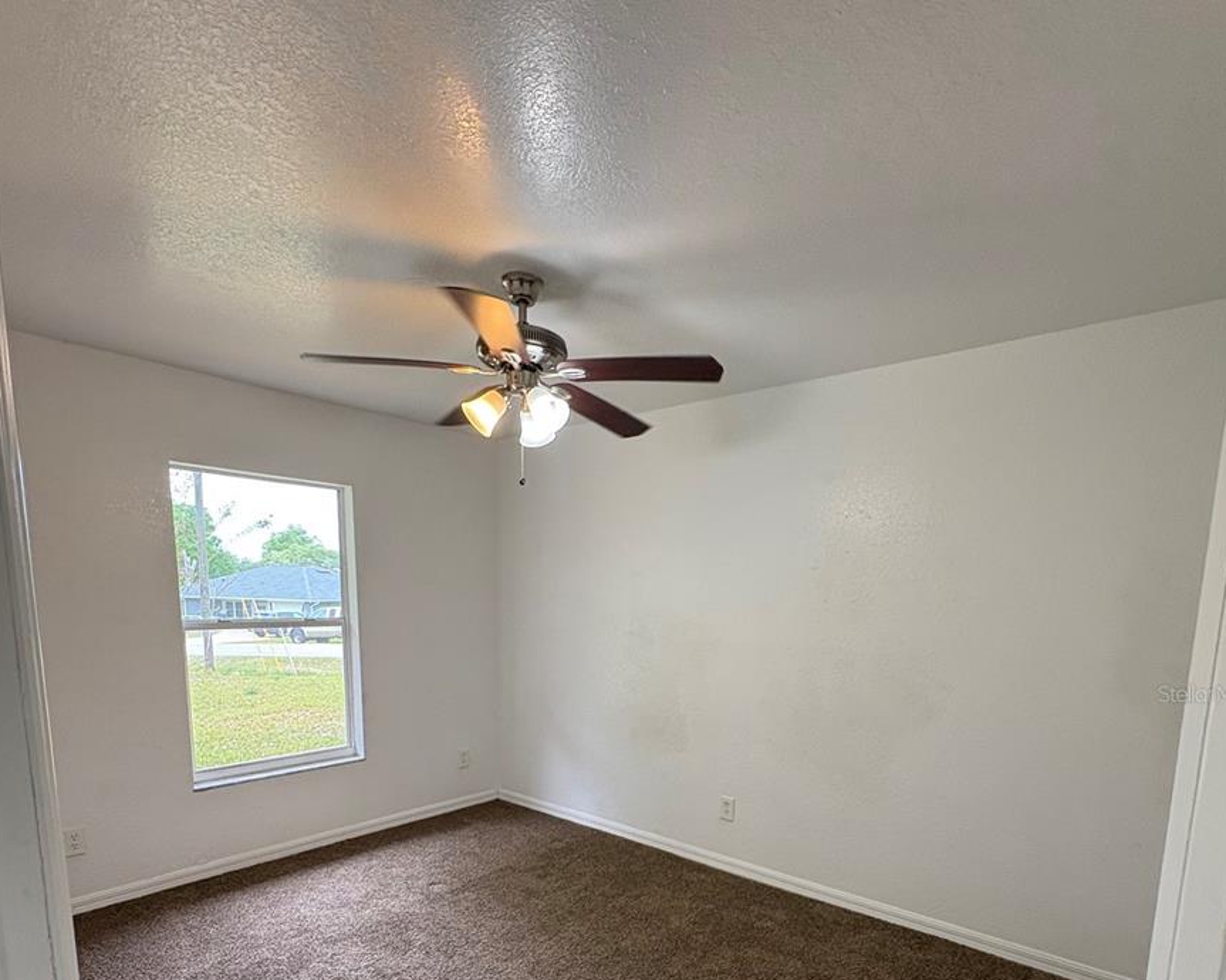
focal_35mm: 19
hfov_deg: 83.3
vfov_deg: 67.8
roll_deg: -0.9
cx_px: 619
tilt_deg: -7.6
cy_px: 693
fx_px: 689
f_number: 2.2
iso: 160
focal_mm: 2.22
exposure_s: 1/120
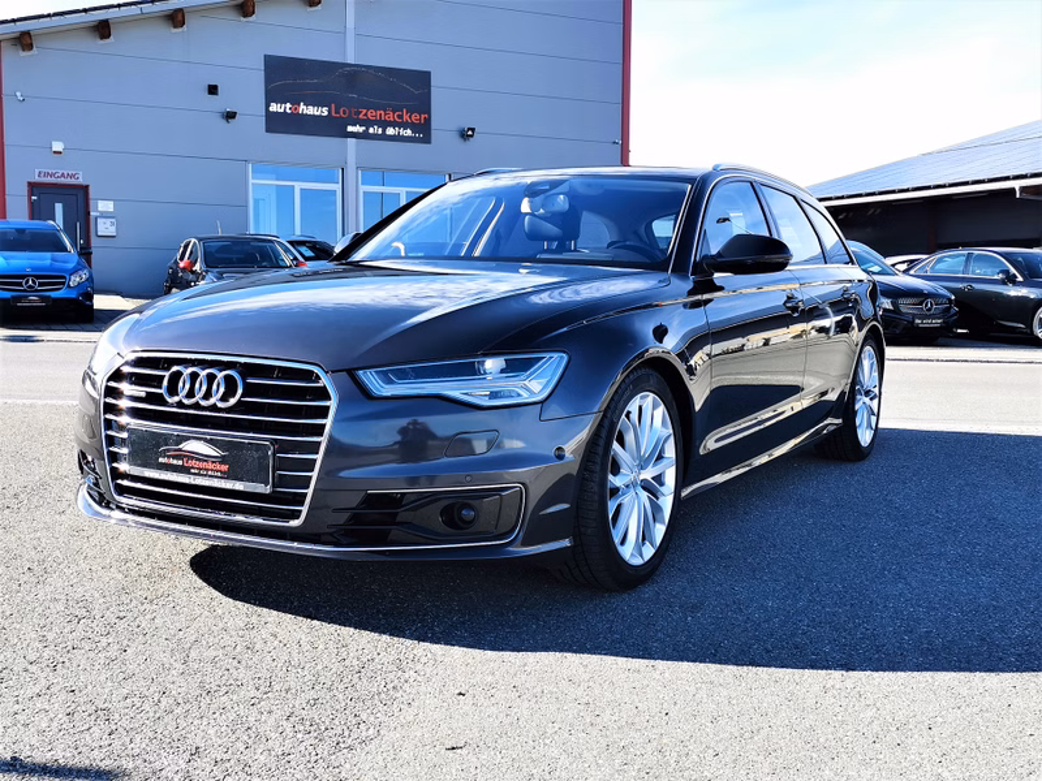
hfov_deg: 47.9
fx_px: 1174
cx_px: 521
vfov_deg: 36.8
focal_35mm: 39
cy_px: 390
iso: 50
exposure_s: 1/1153
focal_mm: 5.58
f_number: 1.8
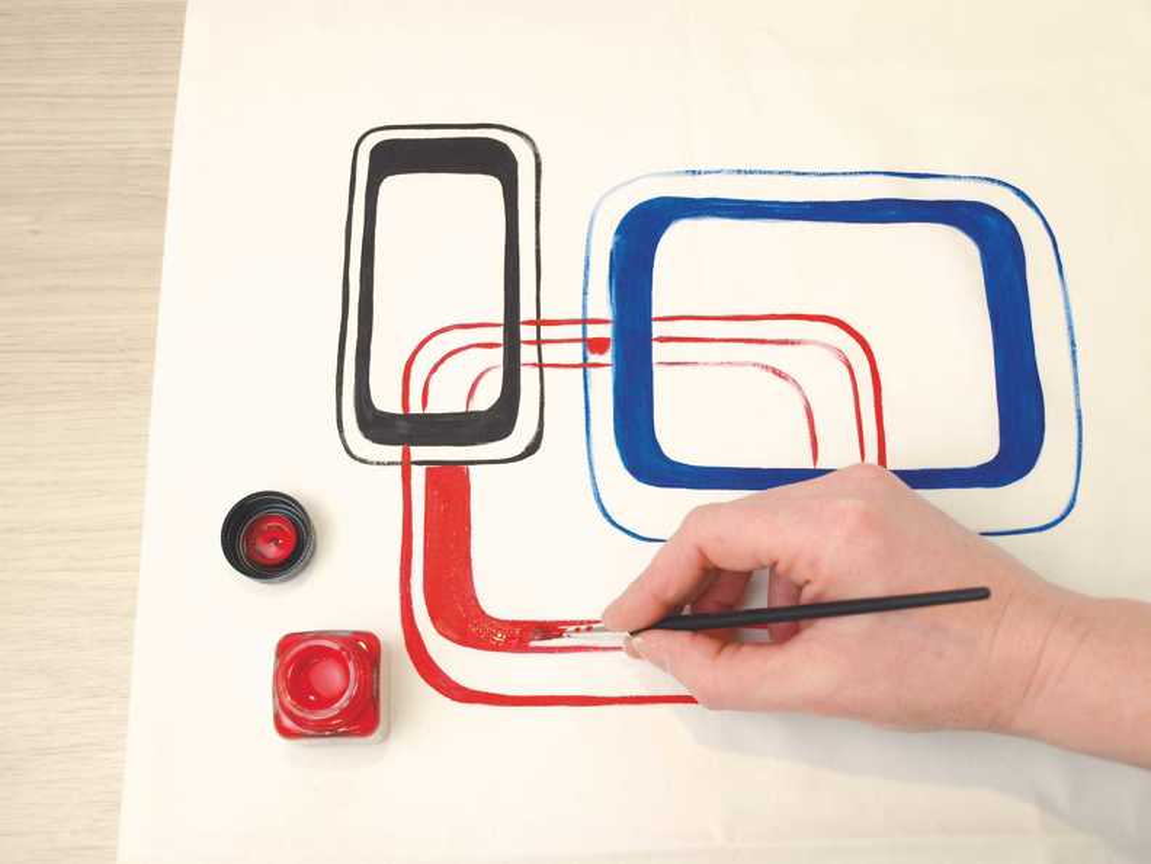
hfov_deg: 44.8
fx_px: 1397
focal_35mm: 42
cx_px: 576
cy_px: 432
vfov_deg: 34.3
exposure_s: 1/60
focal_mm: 21
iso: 200
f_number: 4.4
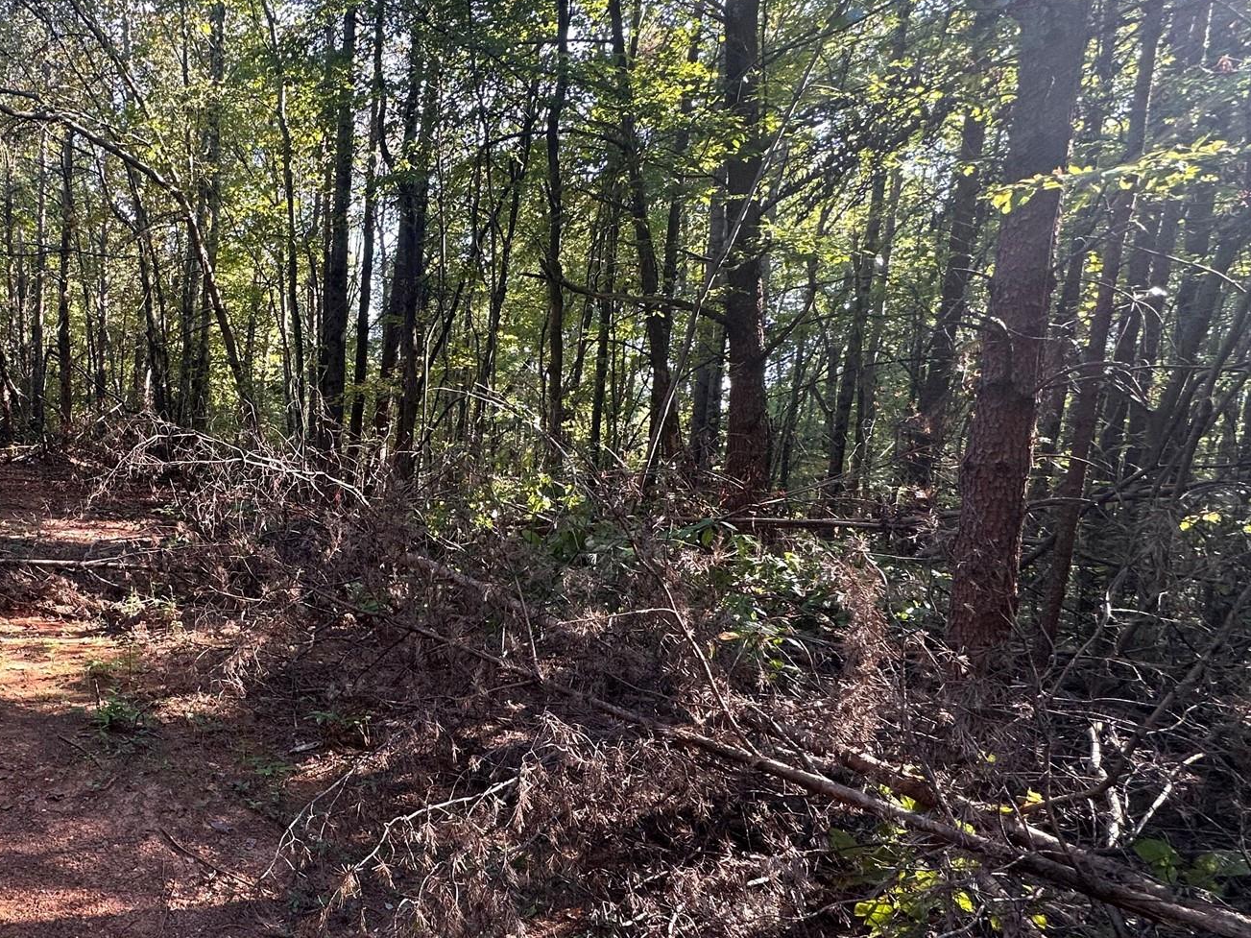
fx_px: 795
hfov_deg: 70.3
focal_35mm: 22
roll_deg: -2.3
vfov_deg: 61.0
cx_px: 285
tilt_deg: -4.7
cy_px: 509
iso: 100
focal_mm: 2.22
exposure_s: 1/99
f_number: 2.2
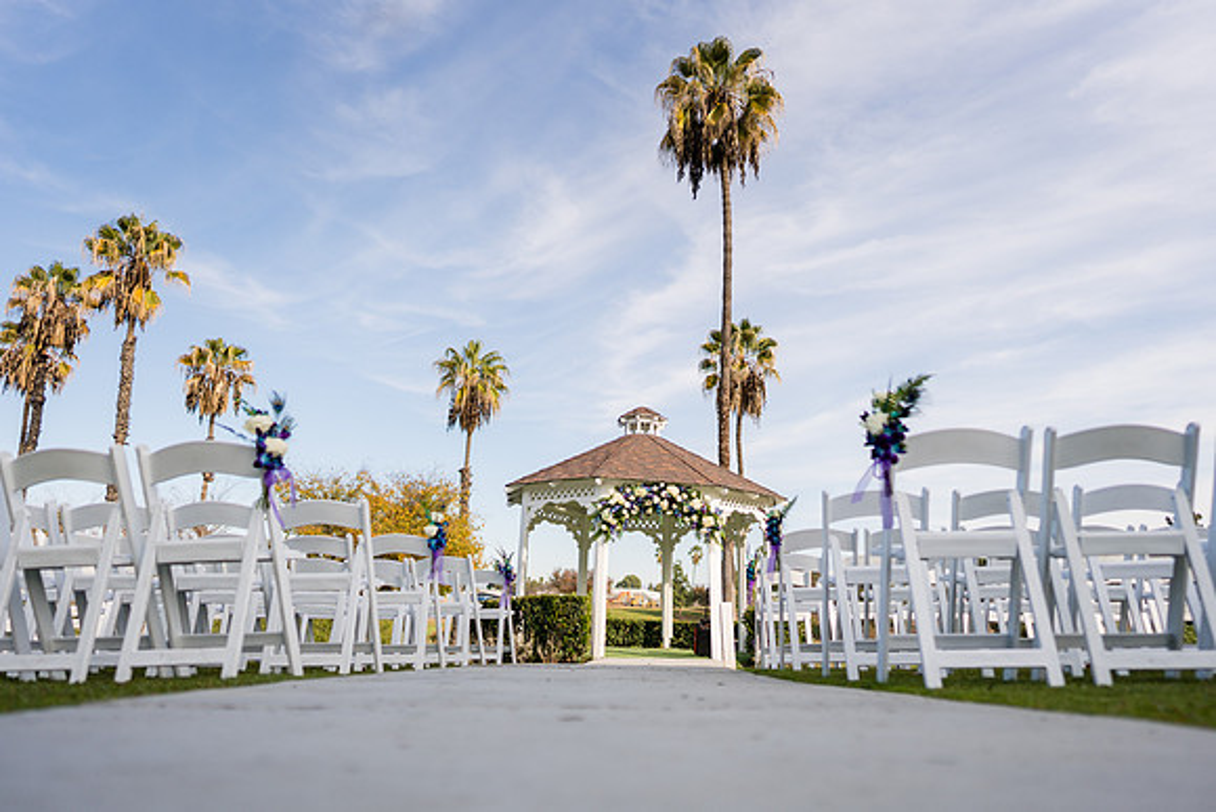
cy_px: 406
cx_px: 608
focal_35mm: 24
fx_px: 811
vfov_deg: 53.2
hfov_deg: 73.7
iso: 100
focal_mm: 24
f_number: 1.4
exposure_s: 1/8000
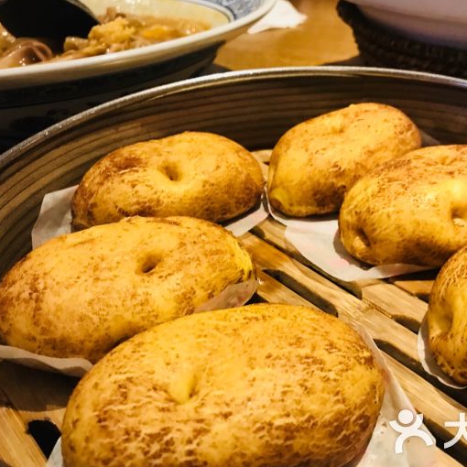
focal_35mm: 34
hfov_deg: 47.9
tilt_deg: -34.3
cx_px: 299
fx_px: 519
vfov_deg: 48.4
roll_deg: +0.6
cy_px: 239
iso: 100
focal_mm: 3.99
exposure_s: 1/8
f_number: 1.8
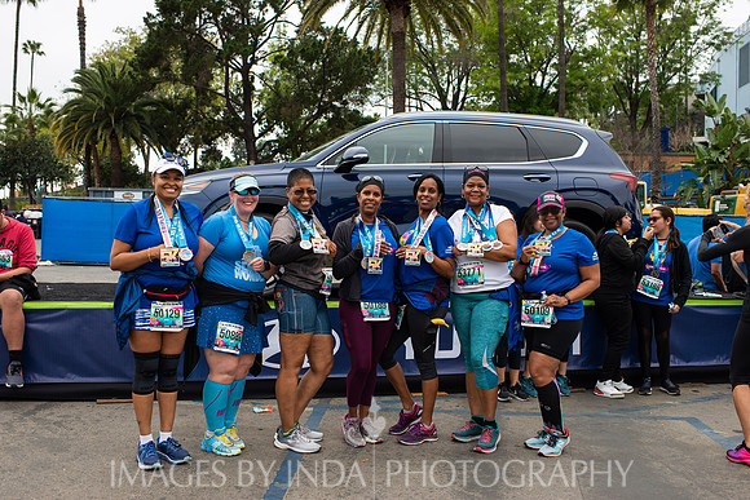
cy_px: 250
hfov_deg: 54.4
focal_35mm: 35
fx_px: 729
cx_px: 375
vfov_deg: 37.9
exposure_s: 1/160
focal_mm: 35
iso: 200
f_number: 5.6
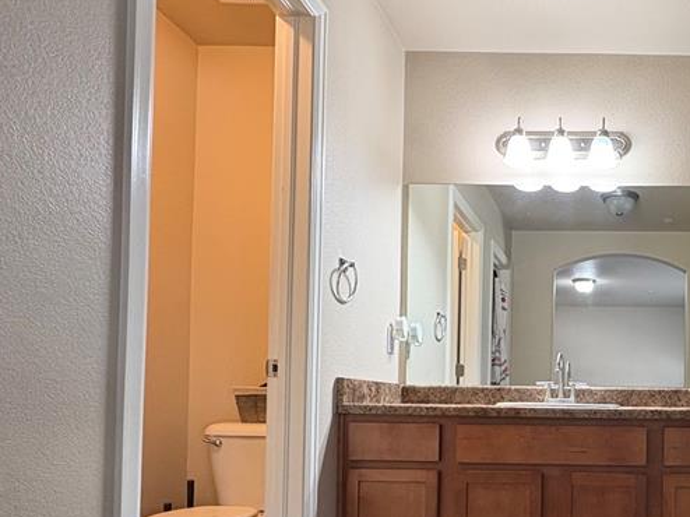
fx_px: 578
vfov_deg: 46.1
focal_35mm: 29
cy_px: 402
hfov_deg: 54.2
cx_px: 615
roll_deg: +0.0
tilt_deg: +1.1
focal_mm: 2.22
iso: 320
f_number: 2.2
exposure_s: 1/60
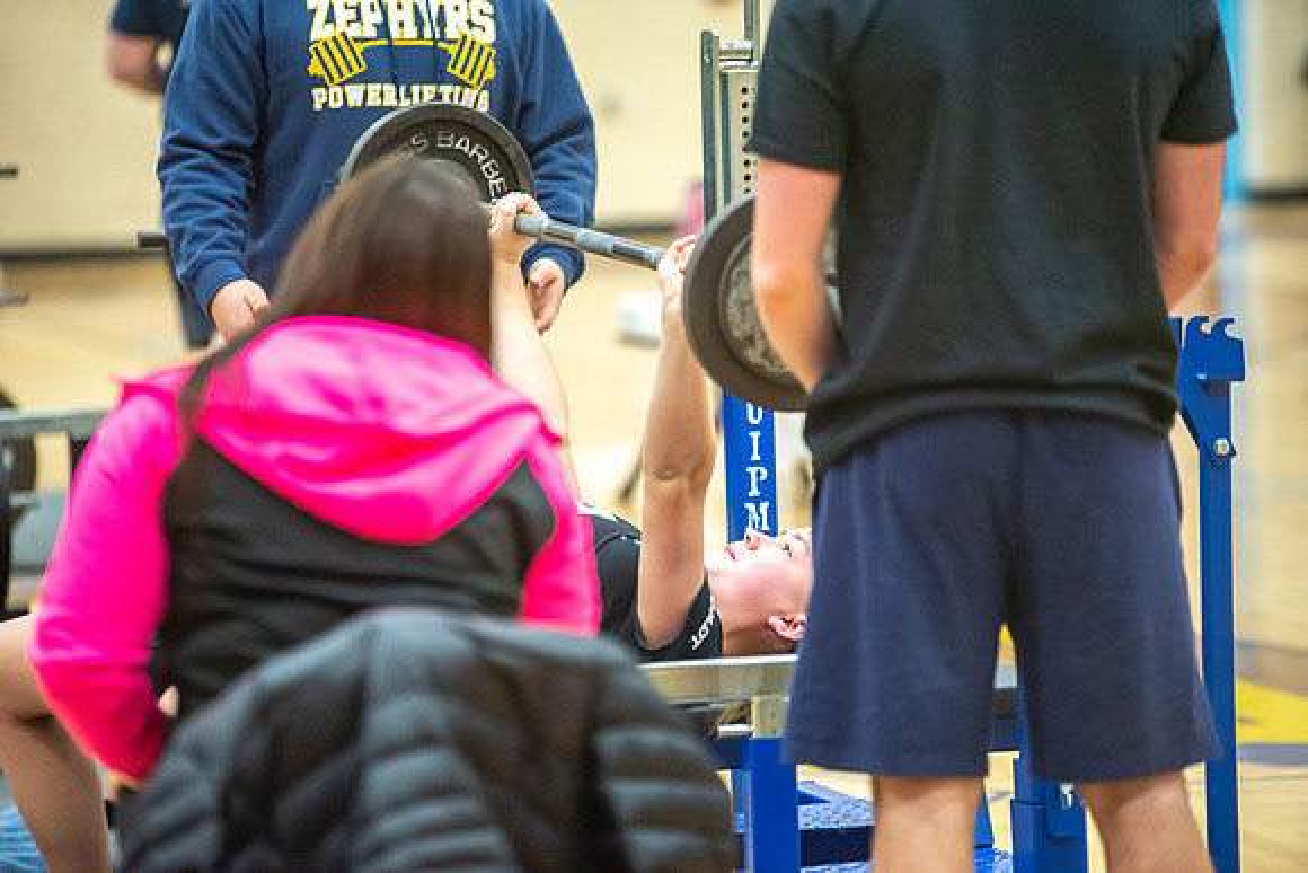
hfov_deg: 10.3
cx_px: 654
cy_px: 436
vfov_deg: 6.9
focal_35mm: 200
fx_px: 7268
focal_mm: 200
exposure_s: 1/320
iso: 6400
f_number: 2.8
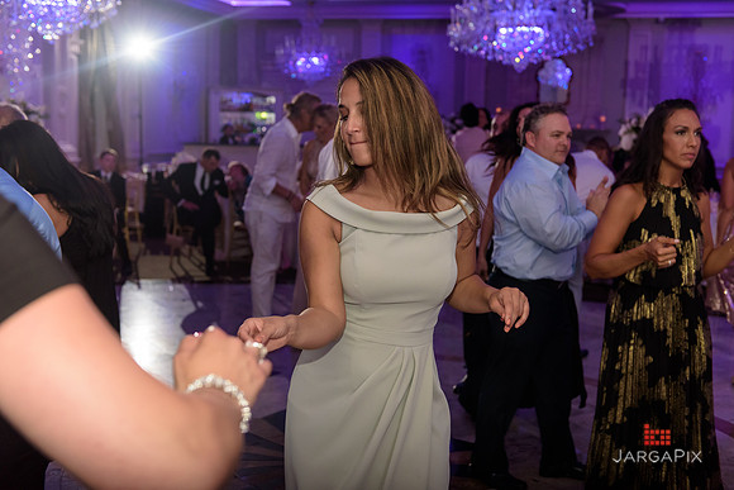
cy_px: 245
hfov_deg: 43.6
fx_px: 918
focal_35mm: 45
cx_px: 367
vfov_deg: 29.9
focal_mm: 45
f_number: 3.2
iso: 1600
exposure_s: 1/125
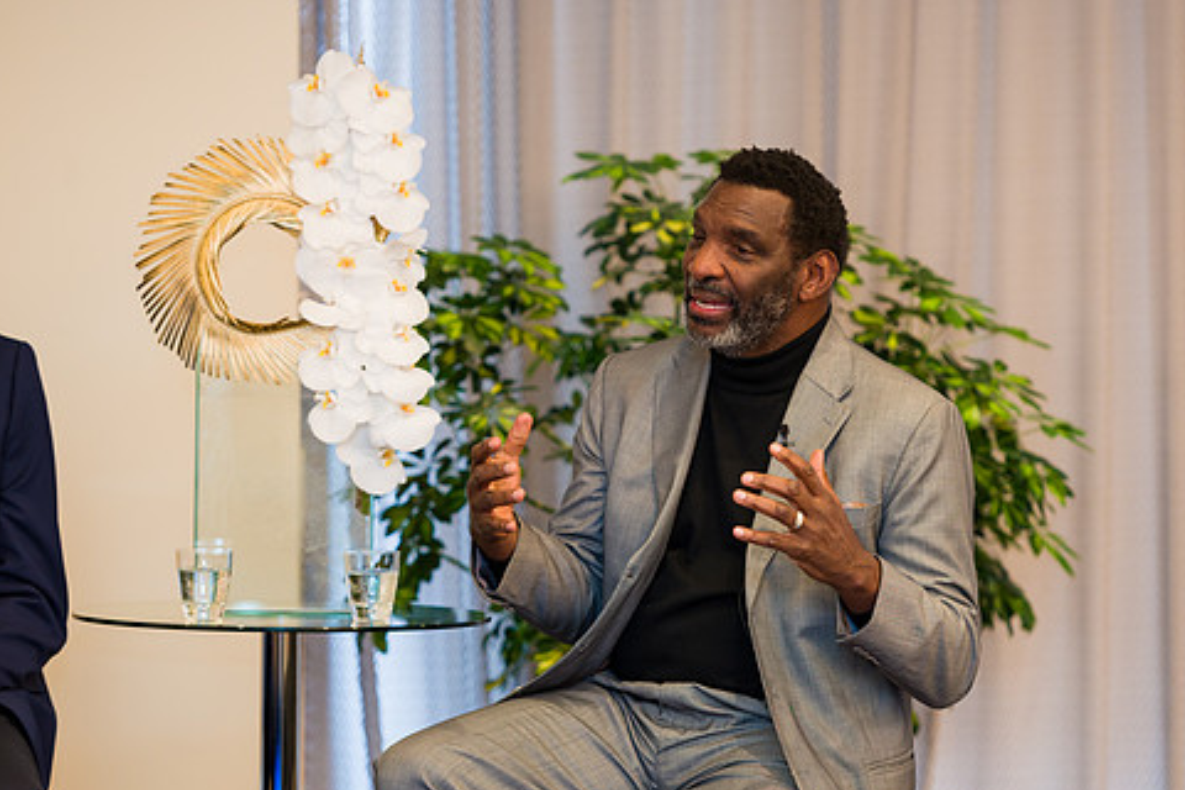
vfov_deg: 8.1
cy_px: 472
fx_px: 5562
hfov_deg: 12.2
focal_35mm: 169
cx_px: 686
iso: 800
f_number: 3.2
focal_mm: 140
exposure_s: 1/200
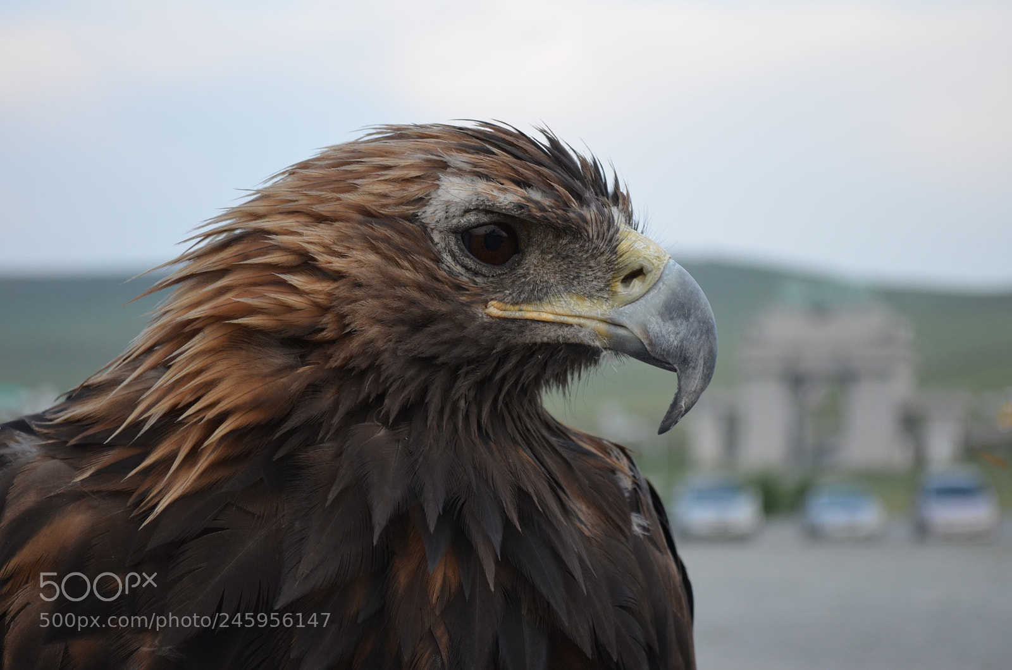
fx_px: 2314
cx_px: 506
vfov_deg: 16.5
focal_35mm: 82
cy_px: 335
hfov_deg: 24.7
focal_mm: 55
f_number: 5.6
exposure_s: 1/125
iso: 320
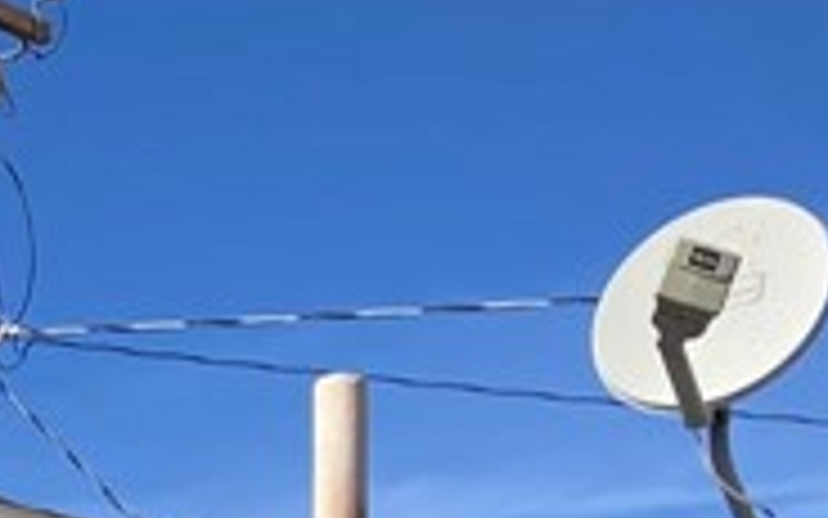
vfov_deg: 7.2
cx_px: -472
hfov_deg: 12.0
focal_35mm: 165
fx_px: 3723
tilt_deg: +4.8
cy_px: 1446
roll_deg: -1.3
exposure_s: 1/2024
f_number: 1.8
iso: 20
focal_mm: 3.99
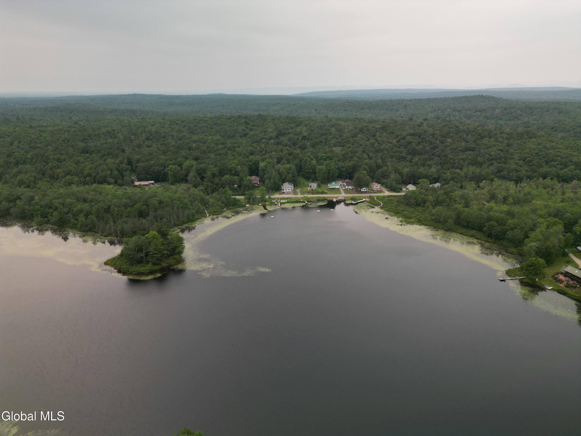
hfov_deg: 71.6
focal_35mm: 24
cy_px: 218
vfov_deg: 56.8
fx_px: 403
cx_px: 290
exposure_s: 1/320
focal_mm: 6.72
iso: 200
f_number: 1.7
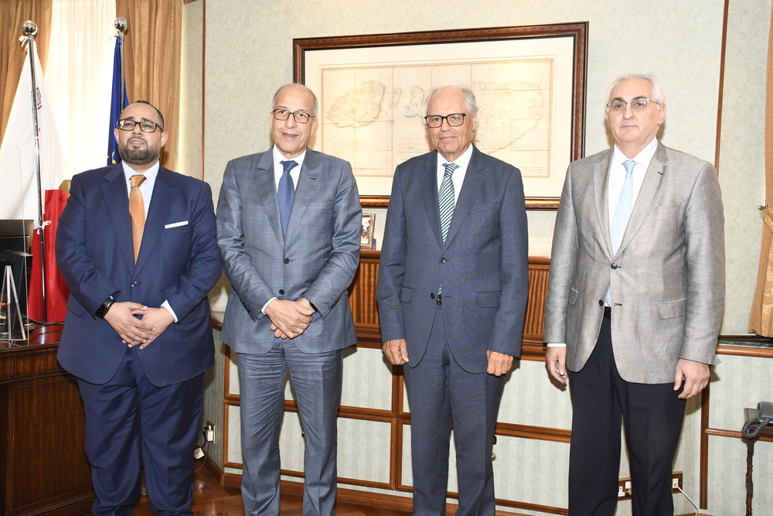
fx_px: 837
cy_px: 258
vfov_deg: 34.2
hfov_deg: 49.5
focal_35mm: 39
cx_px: 386
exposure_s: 1/60
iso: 1250
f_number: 8
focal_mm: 26
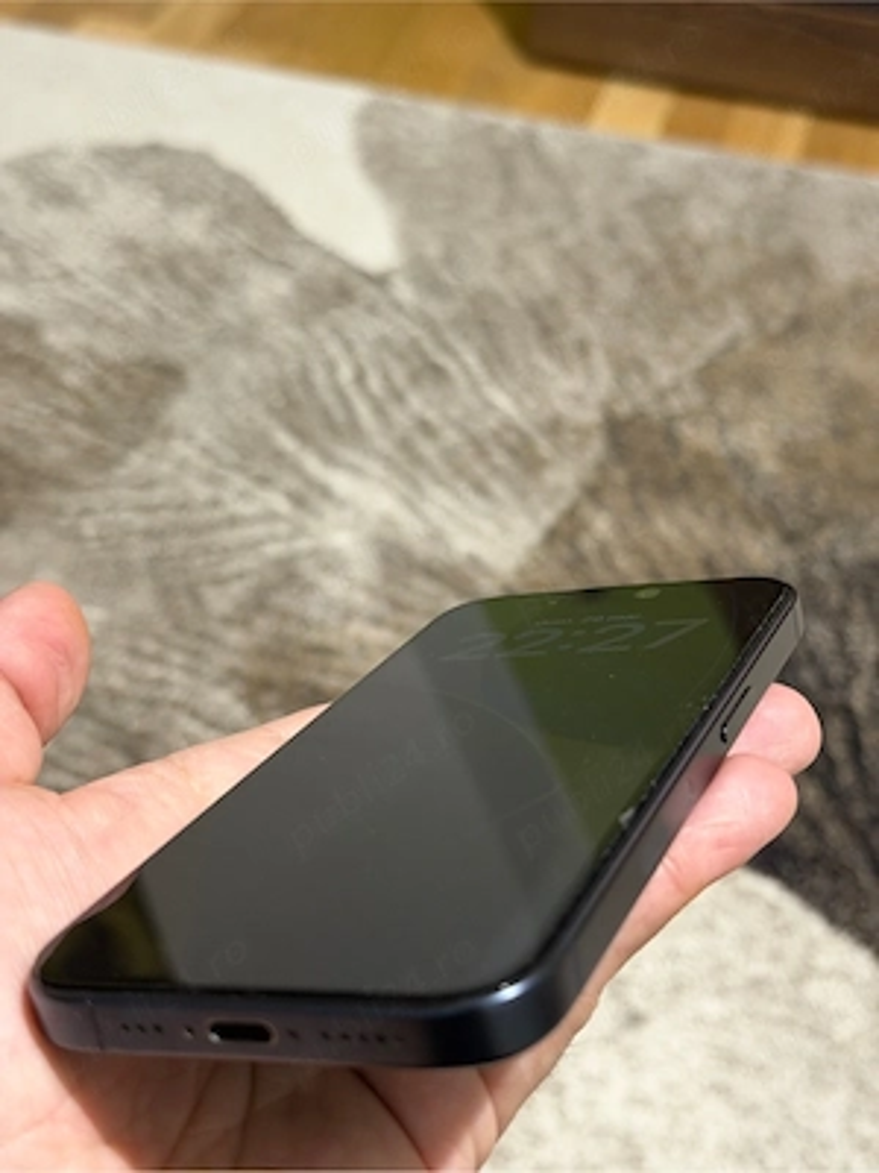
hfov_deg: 30.3
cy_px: 586
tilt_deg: -43.2
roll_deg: -4.3
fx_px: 1625
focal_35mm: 48
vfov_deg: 39.7
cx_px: 440
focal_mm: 6.76
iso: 400
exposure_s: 1/33
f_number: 1.78
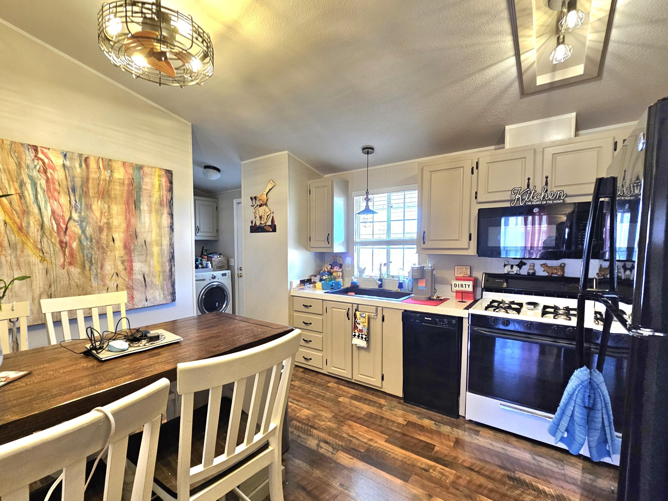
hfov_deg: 101.9
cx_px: 311
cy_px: 265
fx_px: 270
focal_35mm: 14
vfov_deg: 85.6
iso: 200
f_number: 2.2
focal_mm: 2.2
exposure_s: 1/60.2
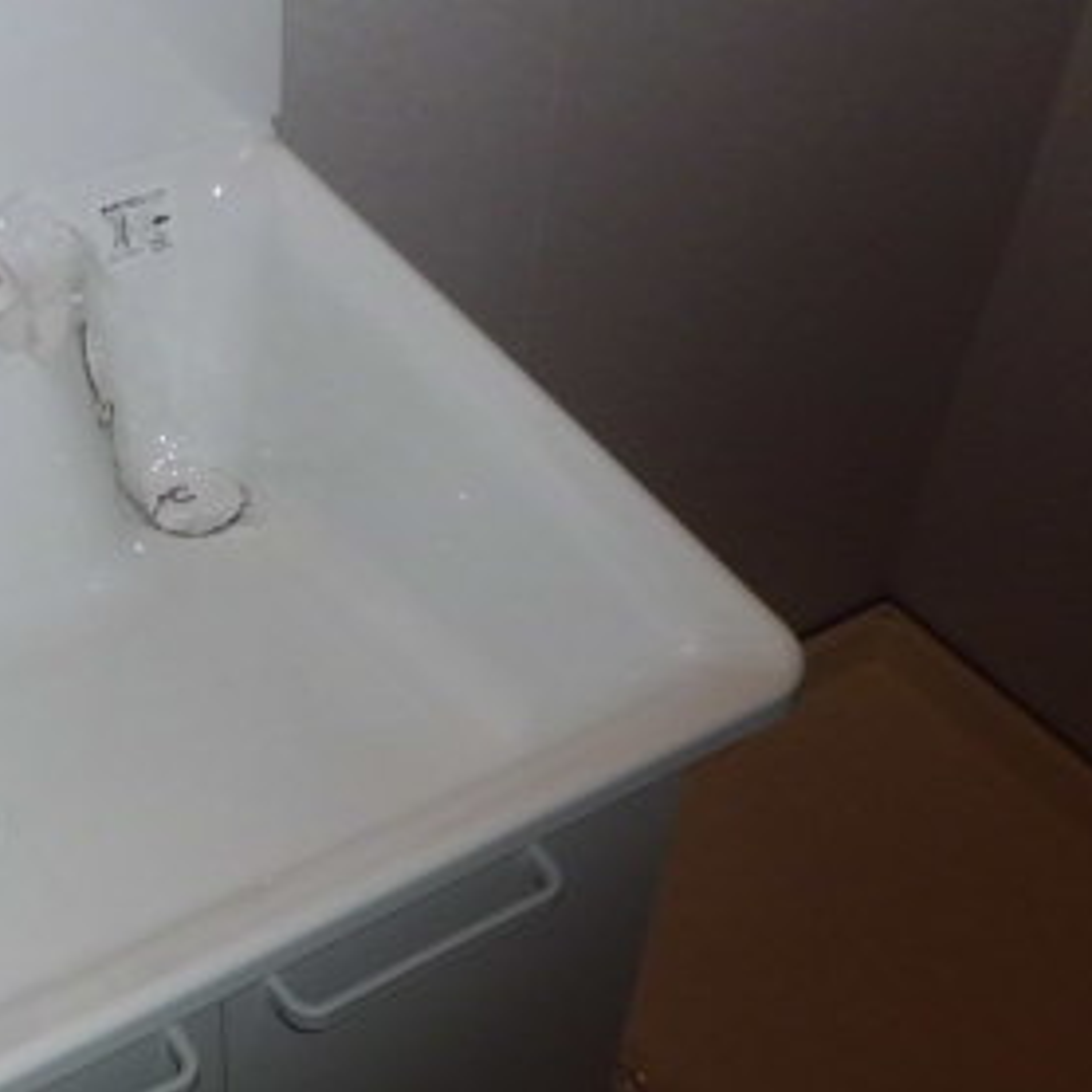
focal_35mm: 53
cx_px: 302
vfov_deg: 31.5
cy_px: 845
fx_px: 1892
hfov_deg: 31.7
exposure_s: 1/60
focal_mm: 4.7
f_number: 2.8
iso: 100
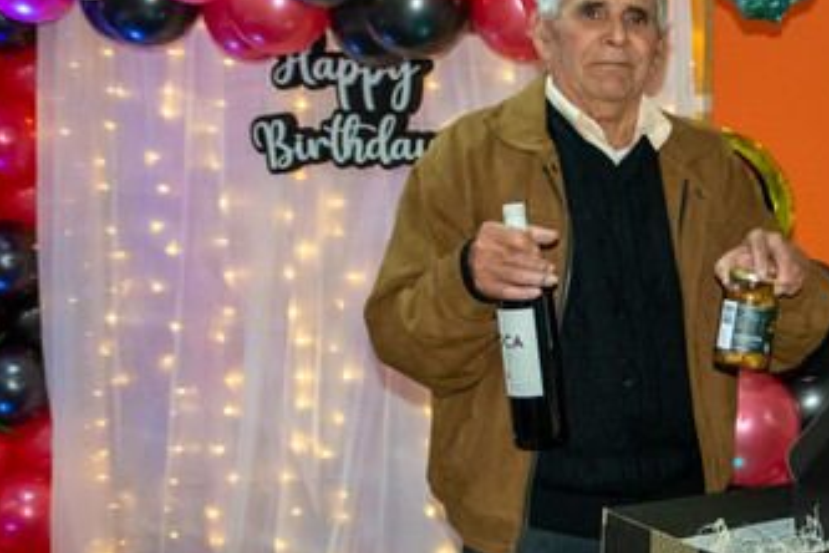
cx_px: 709
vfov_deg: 20.6
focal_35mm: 66
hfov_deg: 29.5
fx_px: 1520
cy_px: 290
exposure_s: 1/80
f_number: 2.8
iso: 2000
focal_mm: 20
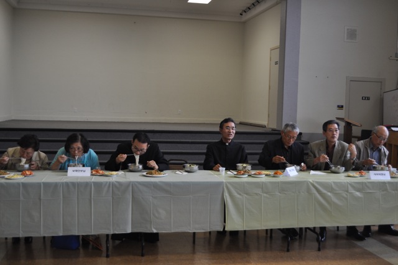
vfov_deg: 31.8
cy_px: 132
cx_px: 199
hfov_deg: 46.5
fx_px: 464
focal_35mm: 42
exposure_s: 1/60
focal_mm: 28
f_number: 4.5
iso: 450
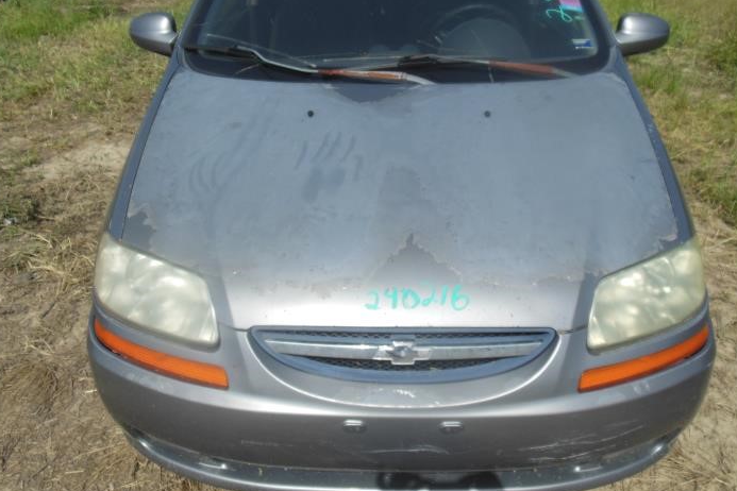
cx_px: 378
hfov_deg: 61.9
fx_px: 614
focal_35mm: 30
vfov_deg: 43.5
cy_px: 213
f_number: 6.4
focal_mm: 4.5
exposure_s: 1/640
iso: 125
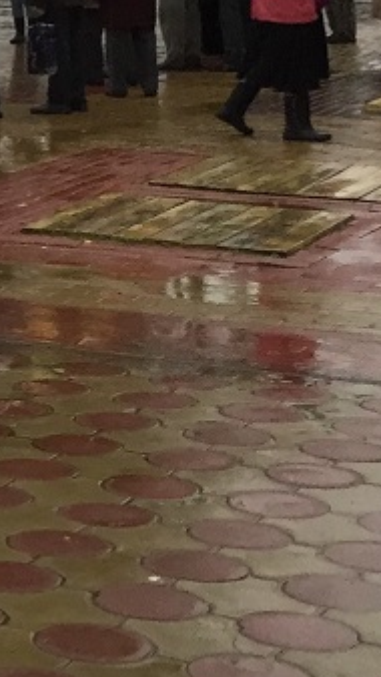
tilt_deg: +0.4
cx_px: -497
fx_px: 2192
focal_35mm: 122
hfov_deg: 9.1
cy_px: -110
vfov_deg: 16.9
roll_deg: -0.1
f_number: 2.2
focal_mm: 4.15
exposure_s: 1/40
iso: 40
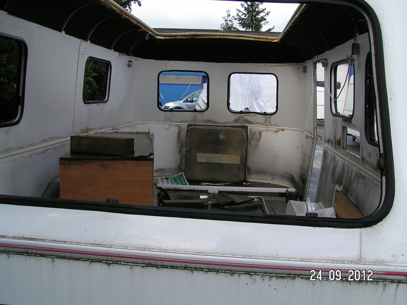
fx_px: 447
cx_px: 204
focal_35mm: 38
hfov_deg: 49.0
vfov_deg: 37.7
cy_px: 152
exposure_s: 1/200
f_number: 5.6
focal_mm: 5.8
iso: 50
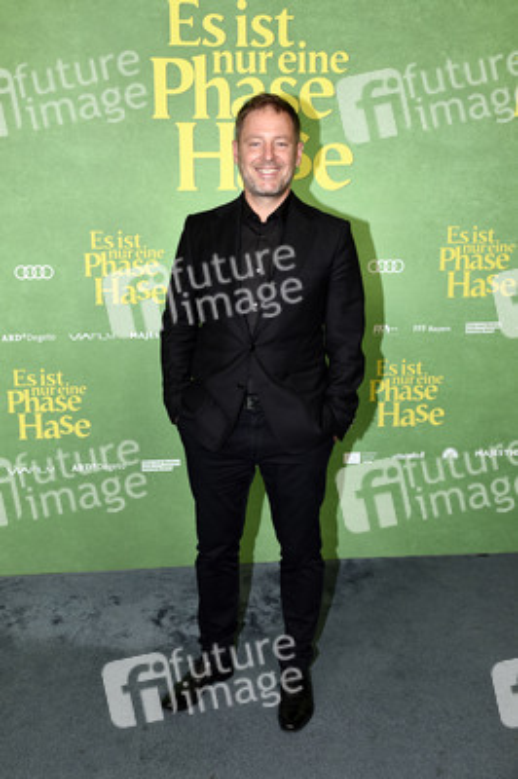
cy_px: 390
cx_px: 259
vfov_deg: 54.5
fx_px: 757
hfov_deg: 37.8
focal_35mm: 35
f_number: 6.3
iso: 500
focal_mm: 35
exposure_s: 1/125
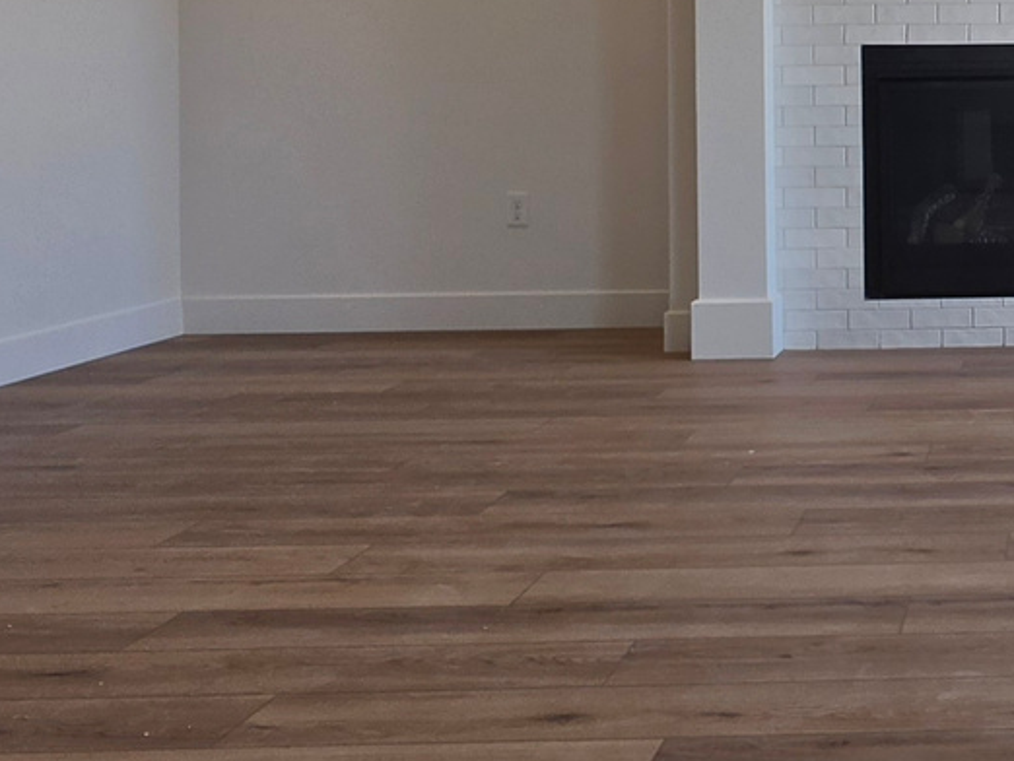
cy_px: 95
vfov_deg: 27.7
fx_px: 1495
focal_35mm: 51
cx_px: 1131
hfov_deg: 32.6
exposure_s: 1/262
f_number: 1.9
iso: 32
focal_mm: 2.2
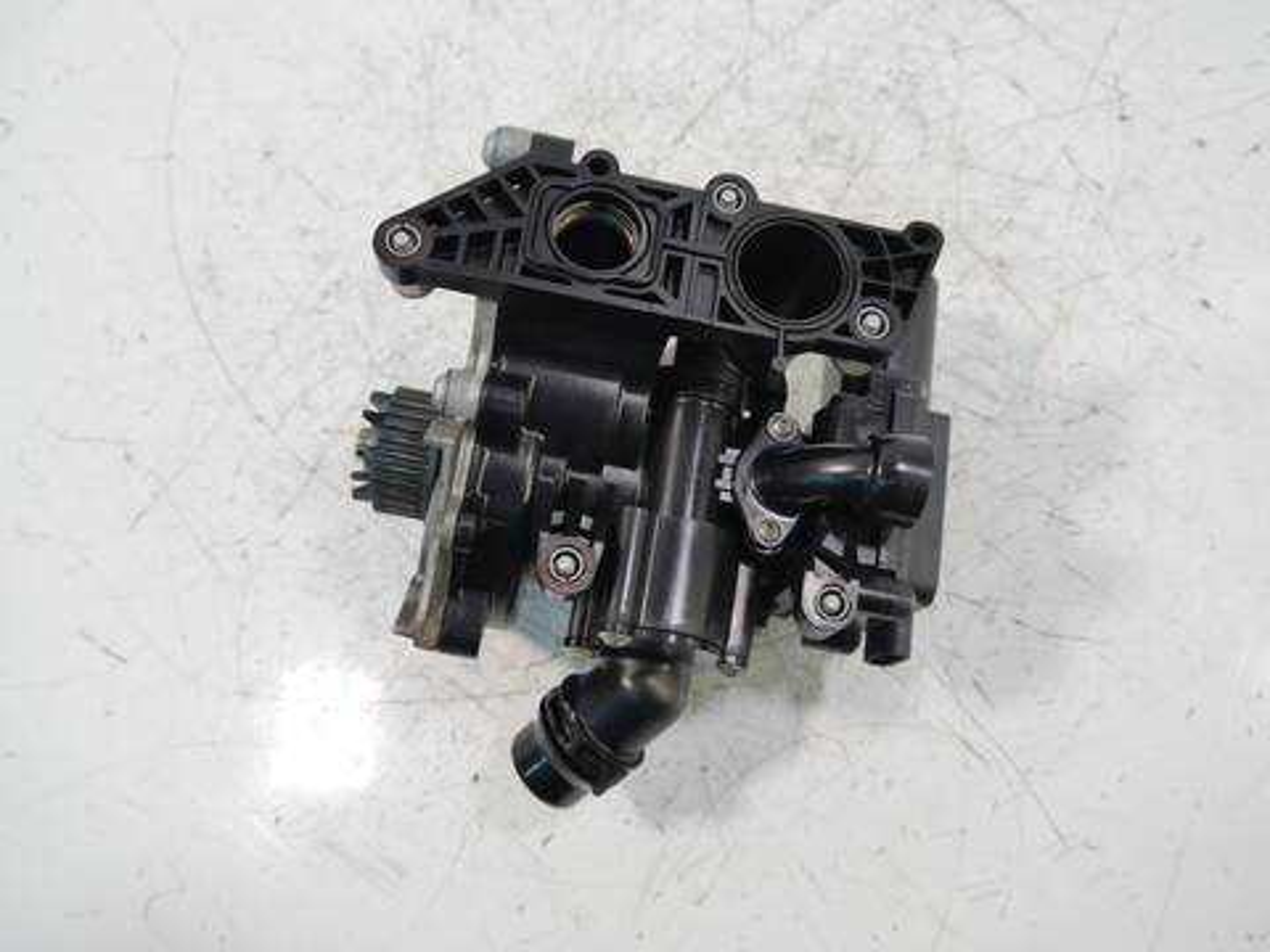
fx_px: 1101
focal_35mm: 30
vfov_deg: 46.8
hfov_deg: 60.0
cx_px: 635
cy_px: 476
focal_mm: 15
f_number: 3.6
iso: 500
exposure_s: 1/60
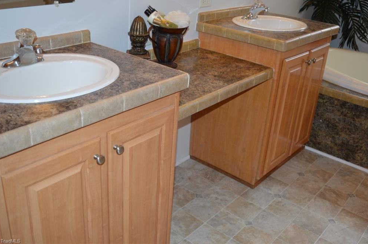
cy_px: 119
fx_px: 393
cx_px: 184
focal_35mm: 39
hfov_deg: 50.2
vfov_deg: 34.5
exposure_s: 1/60
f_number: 4
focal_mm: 25
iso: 400
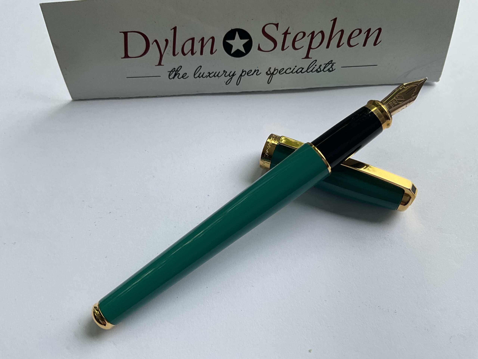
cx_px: 239
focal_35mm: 29
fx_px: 400
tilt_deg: -62.7
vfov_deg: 48.2
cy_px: 180
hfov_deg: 61.7
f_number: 1.8
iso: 25
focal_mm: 3
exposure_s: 1/122
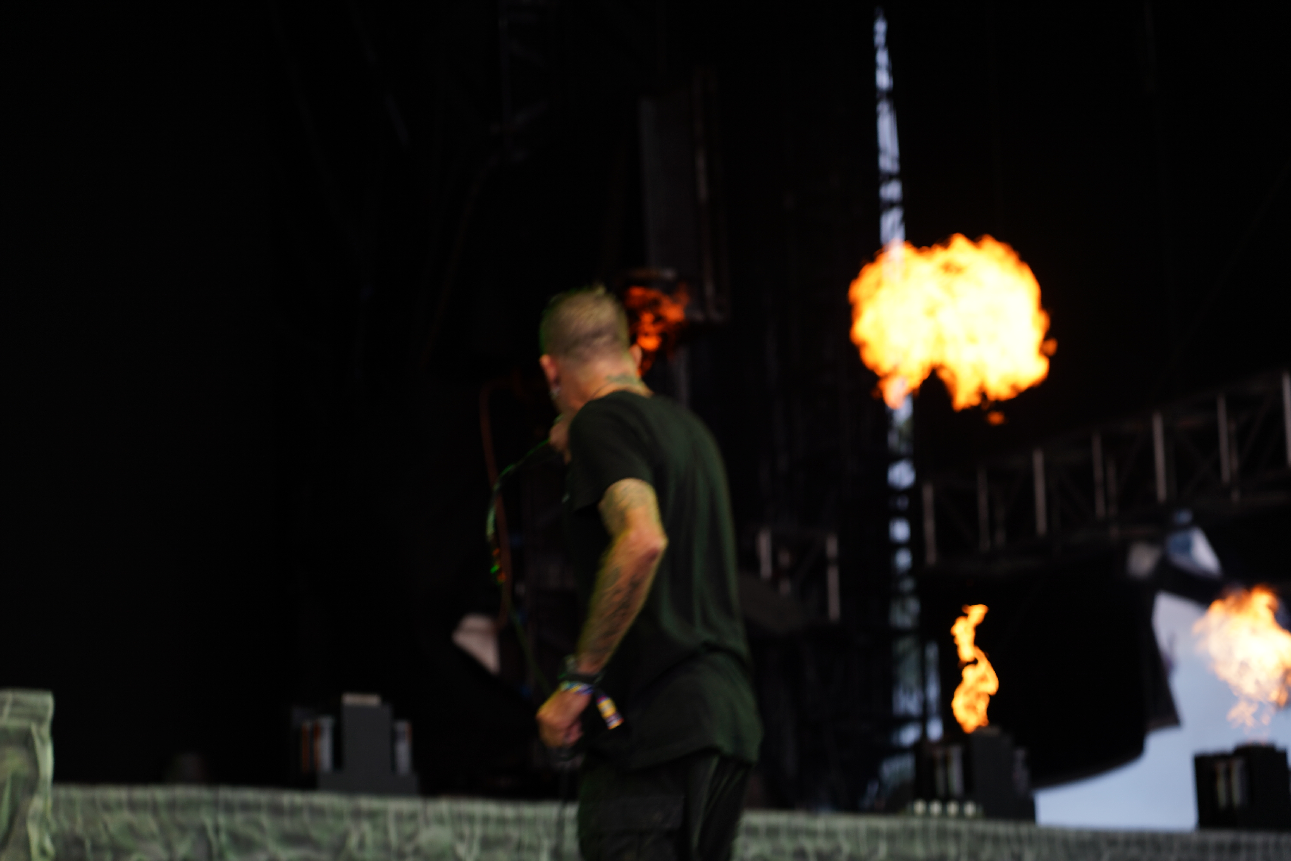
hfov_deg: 19.5
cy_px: 430
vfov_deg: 13.0
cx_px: 646
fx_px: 3765
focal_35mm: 105
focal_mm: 105
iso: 200
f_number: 4
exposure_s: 1/125
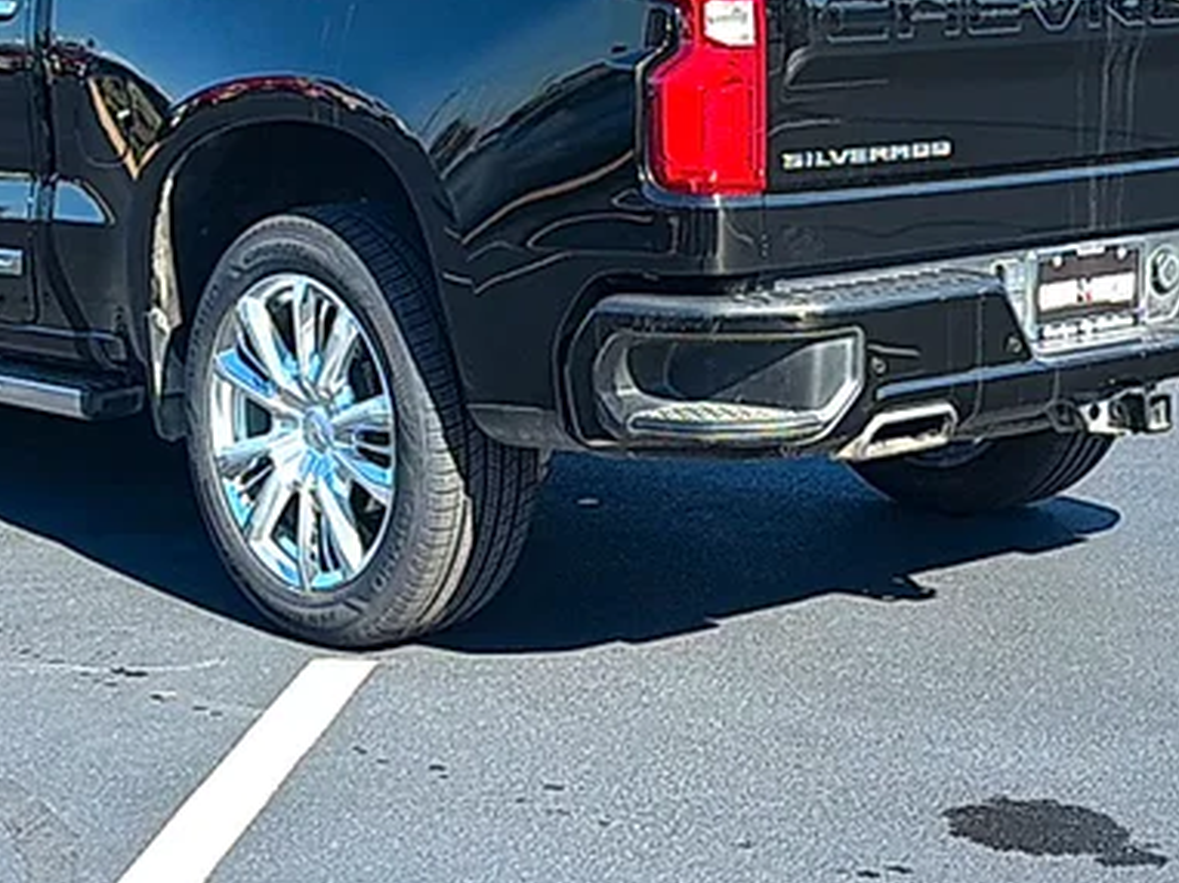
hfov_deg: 29.3
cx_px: 451
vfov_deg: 21.8
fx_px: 2247
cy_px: 97
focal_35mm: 66
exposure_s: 1/2169
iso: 80
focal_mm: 6.76
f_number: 1.78
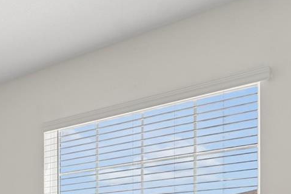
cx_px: -110
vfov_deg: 23.9
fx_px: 404
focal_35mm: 50
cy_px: 249
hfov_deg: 29.6
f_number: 7.1
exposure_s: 1/40
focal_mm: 10
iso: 100
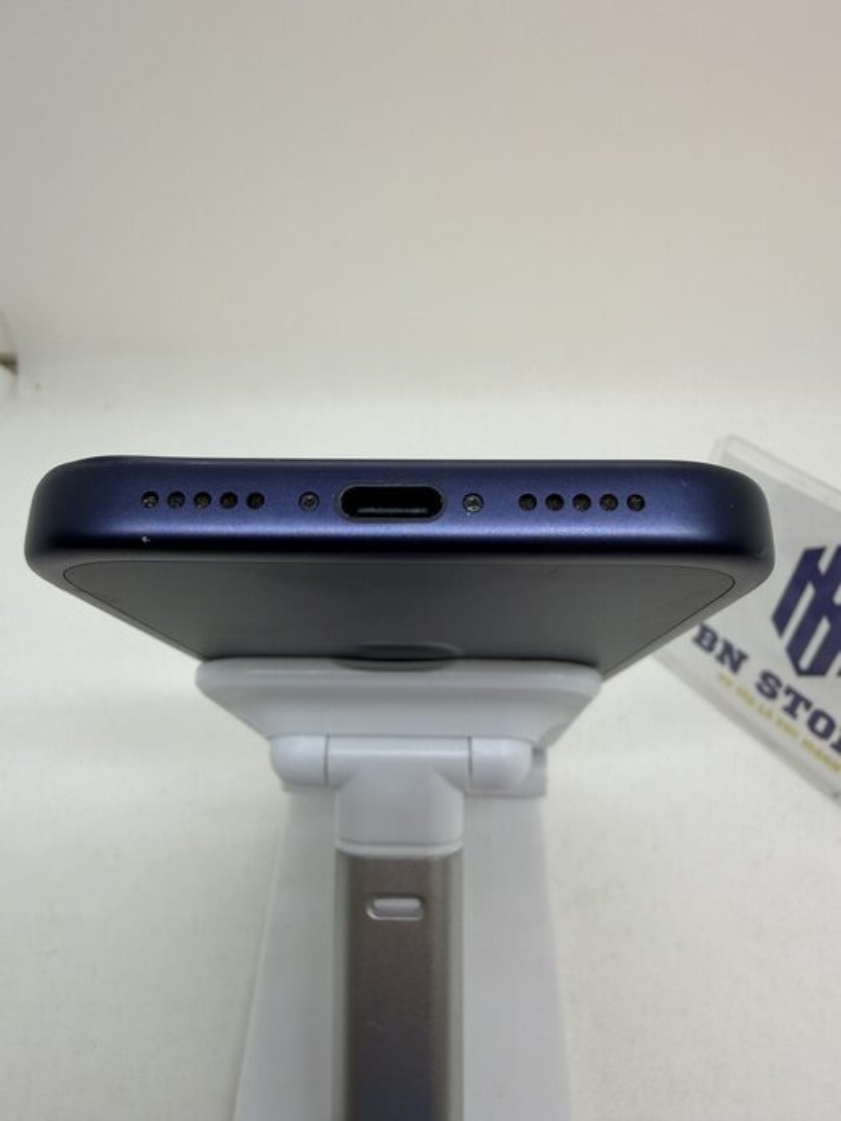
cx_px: 420
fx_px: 777
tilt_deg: -38.4
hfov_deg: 56.8
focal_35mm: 24
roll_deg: +1.0
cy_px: 560
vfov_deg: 71.6
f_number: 2.2
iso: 40
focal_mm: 2.22
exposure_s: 1/120
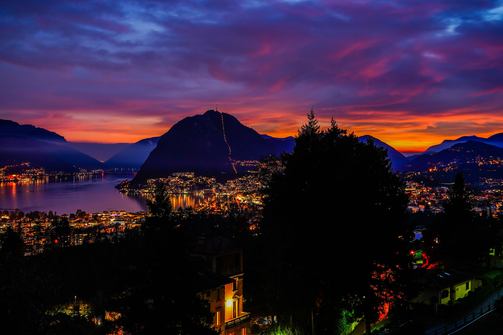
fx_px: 573
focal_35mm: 41
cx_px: 252
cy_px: 168
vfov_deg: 32.6
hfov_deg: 47.4
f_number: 8
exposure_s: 20
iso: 250
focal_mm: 41
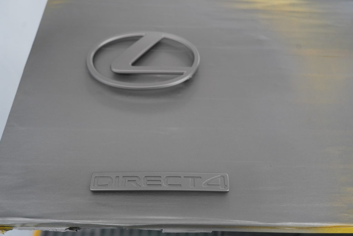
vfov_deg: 37.9
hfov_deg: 54.4
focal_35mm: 35
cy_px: 118
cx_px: 176
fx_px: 343
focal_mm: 35
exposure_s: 1/60
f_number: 4.5
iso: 1600
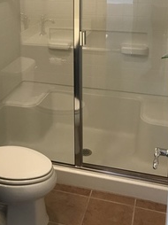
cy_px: 50
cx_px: 38
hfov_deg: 27.0
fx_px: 344
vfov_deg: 35.2
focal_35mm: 53
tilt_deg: -14.5
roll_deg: +1.5
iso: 32
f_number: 1.8
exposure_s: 1/30
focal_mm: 3.99
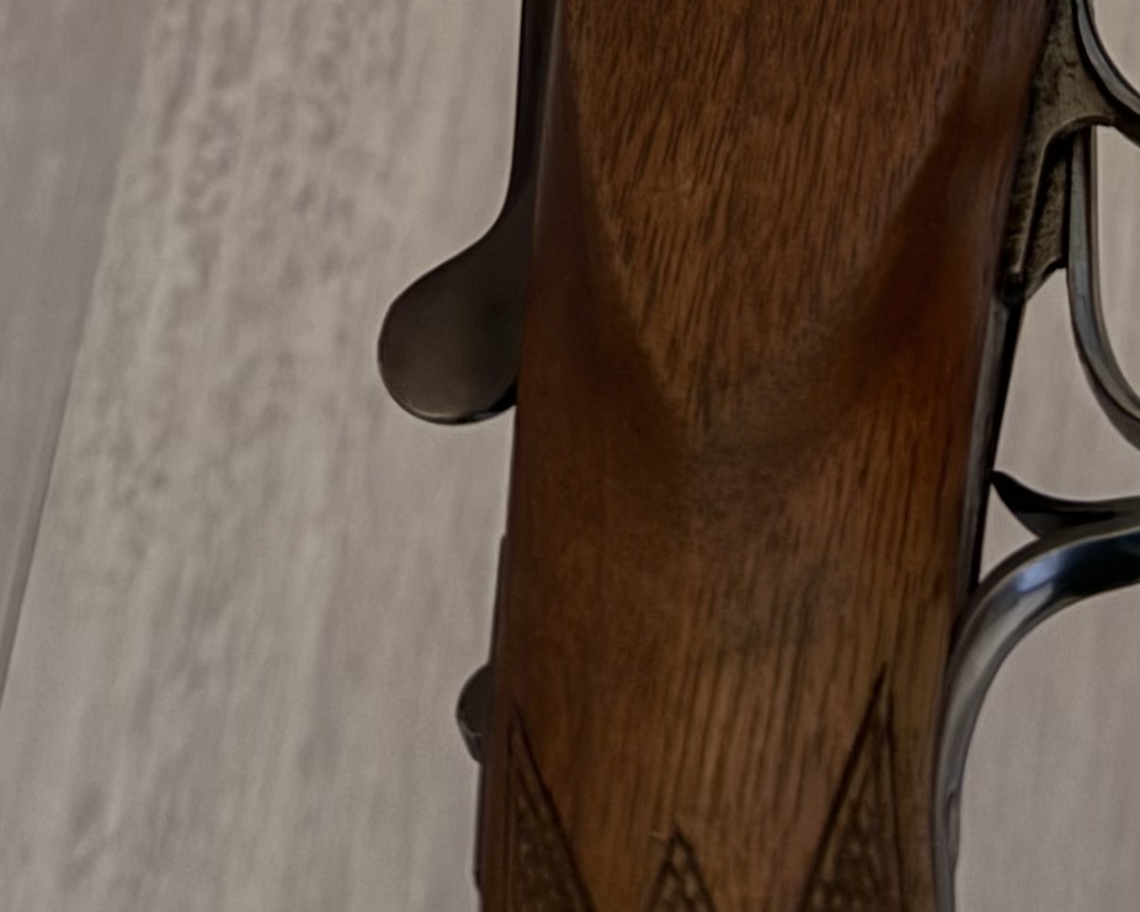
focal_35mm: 102
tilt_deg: -70.5
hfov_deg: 18.2
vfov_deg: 13.4
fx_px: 3442
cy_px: -780
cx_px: 1192
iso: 640
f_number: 1.78
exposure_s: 1/33
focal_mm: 6.76
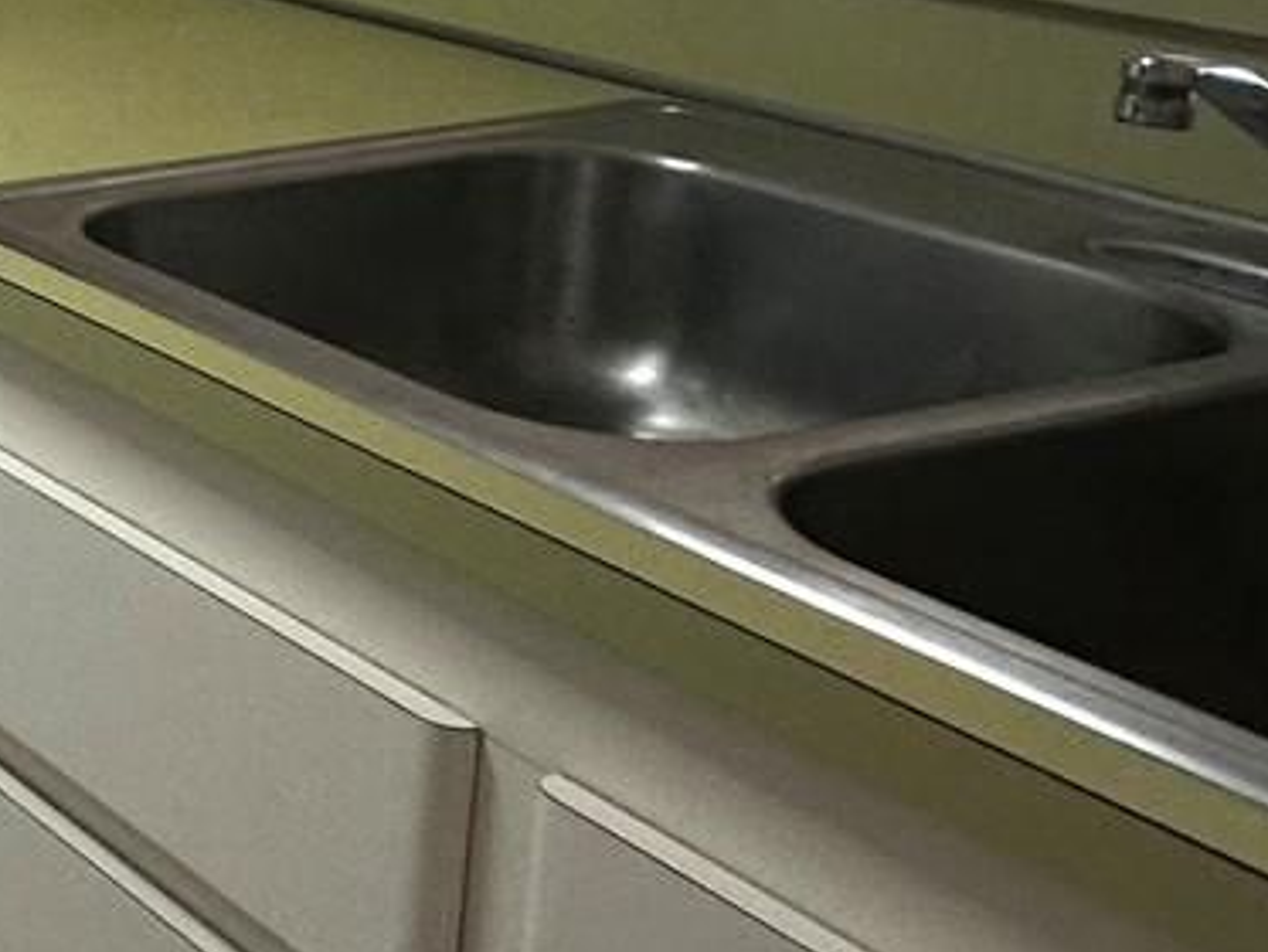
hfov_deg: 21.9
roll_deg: +2.4
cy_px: -41
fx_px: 2199
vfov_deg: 23.2
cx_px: -948
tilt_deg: -10.2
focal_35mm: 60
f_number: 2.2
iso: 160
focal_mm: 2.22
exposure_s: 1/120
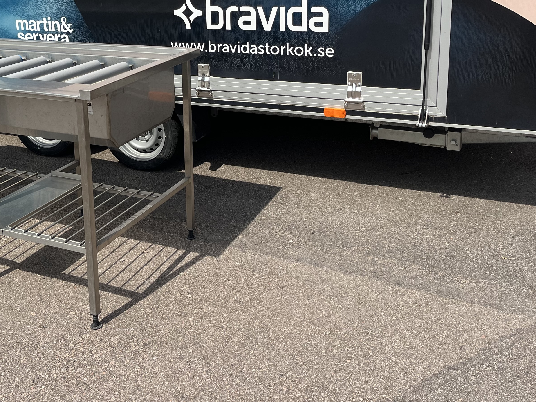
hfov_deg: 41.9
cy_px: 92
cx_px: 145
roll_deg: +2.2
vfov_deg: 32.2
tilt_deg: -14.4
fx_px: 681
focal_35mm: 44
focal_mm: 5.1
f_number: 1.6
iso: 50
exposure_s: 1/5076
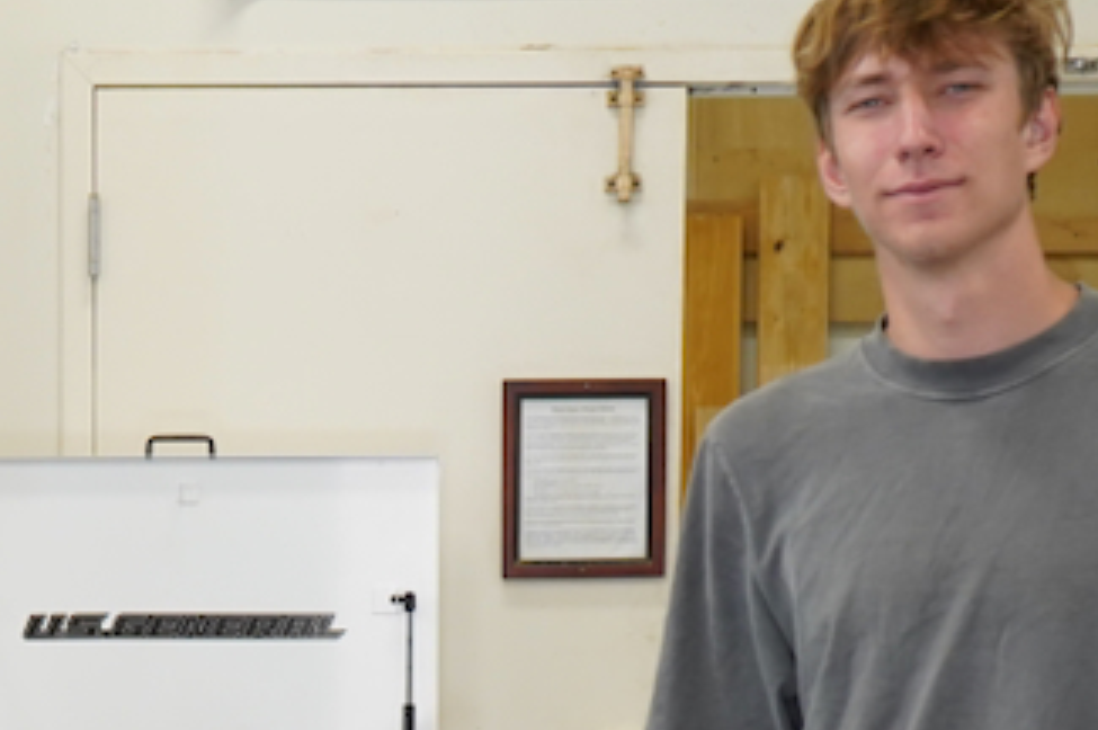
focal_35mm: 142
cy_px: 1176
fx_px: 4327
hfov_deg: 14.3
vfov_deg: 9.3
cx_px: 122
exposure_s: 1/160
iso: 1000
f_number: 4
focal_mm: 36
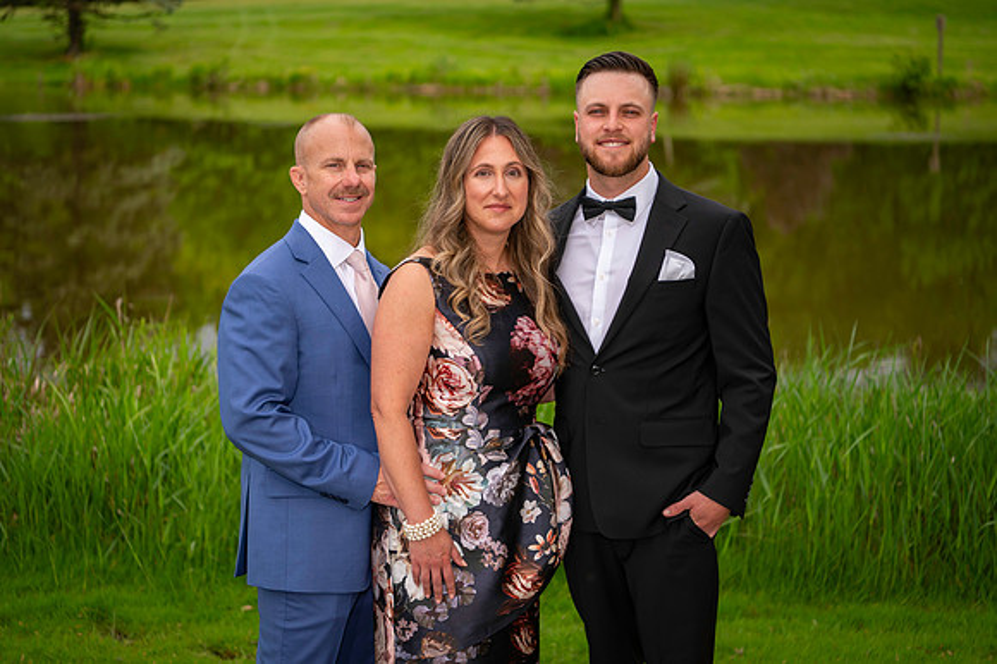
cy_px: 332
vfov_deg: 19.4
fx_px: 1937
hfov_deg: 28.9
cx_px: 498
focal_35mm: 70
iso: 400
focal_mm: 70
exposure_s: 1/3200
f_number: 3.2
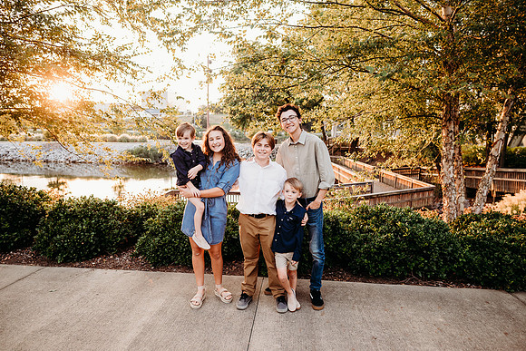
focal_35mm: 24
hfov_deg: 73.7
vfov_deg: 53.2
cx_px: 263
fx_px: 351
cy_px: 176
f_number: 3.2
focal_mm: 24
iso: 320
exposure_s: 1/200
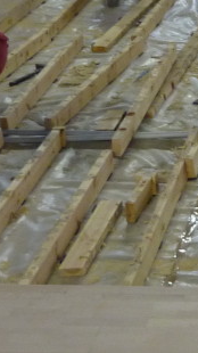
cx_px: 379
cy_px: 55
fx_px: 841
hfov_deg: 12.1
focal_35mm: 90
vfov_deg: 23.2
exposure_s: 1/30
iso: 200
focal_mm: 4.1
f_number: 3.3
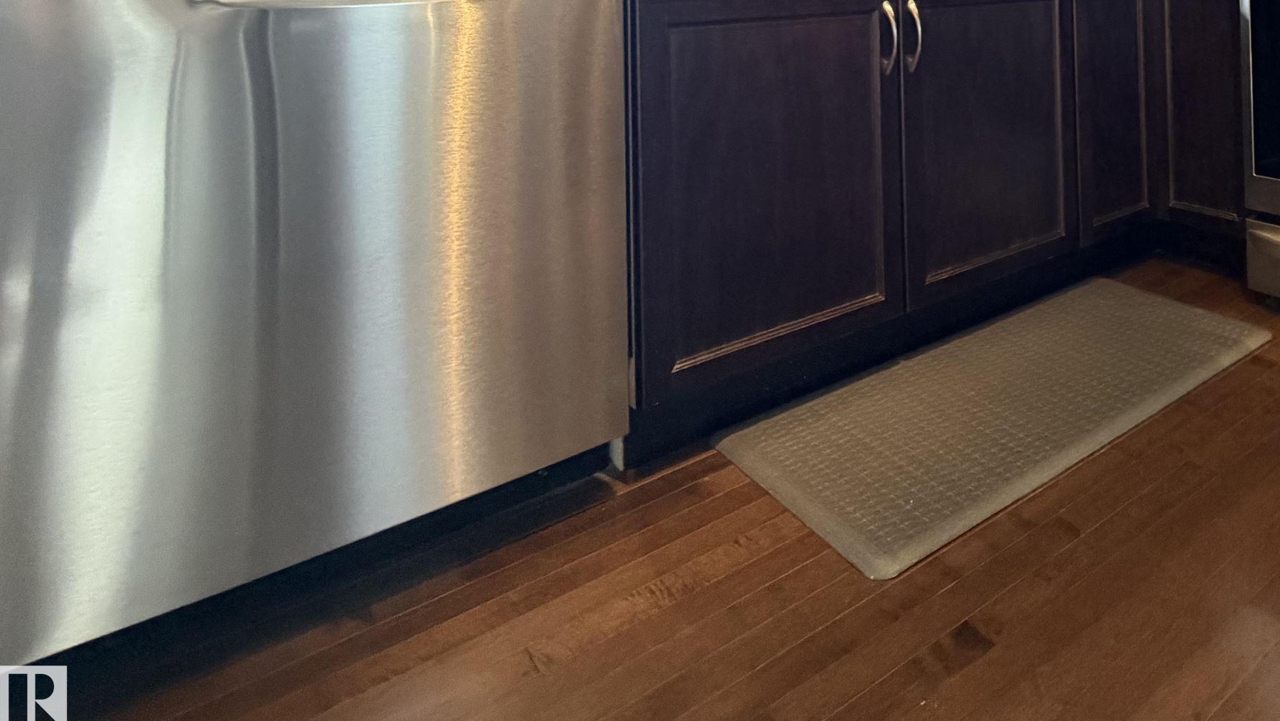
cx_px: 1087
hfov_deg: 63.3
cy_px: -57
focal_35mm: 26
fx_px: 883
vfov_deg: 37.7
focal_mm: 2.22
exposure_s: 1/60
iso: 400
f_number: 2.2
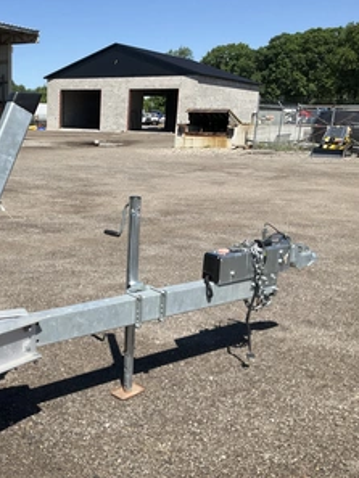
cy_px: 240
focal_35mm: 39
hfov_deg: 35.6
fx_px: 539
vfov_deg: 47.8
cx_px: 71
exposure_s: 1/1912
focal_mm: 3
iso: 25
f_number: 1.8
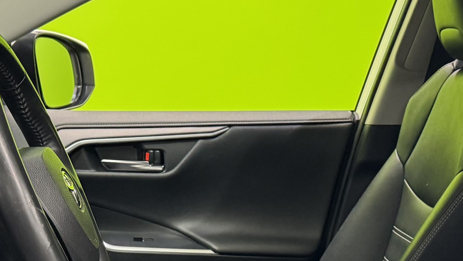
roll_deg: -3.2
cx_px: 193
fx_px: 1019
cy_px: 323
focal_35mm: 83
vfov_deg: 14.1
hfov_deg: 25.6
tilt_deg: -13.1
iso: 320
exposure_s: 1/50
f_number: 1.78
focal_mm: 6.76
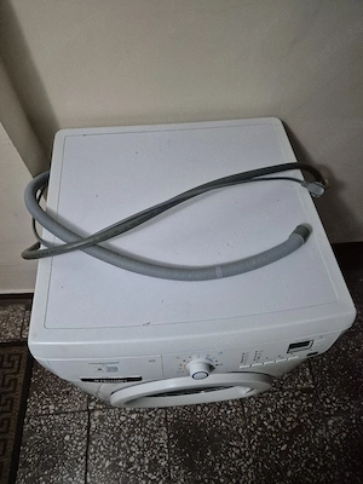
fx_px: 322
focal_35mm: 23
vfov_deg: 73.9
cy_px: 242
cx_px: 182
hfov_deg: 58.9
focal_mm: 5.4
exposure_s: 1/100
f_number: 1.8
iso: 1600
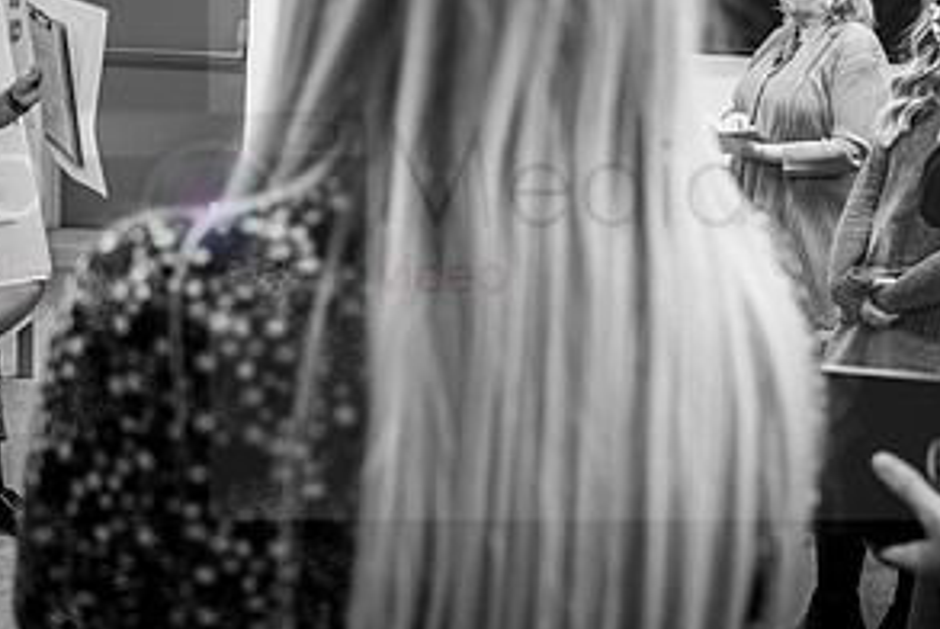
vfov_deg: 27.3
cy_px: 187
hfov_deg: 39.3
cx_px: 242
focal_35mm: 49
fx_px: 1281
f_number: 2.8
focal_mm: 24
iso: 640
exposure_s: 1/60
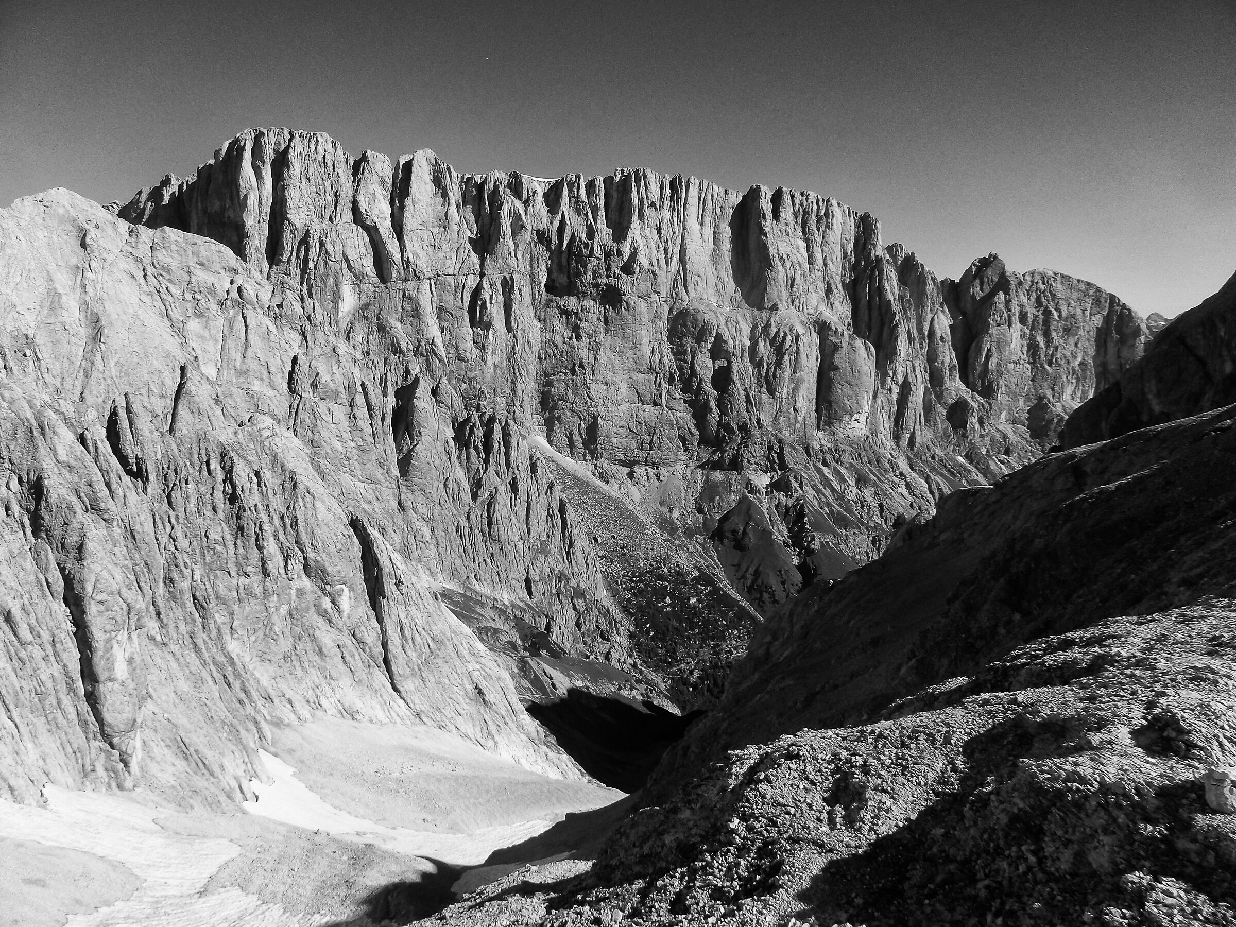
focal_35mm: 24
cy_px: 464
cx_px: 618
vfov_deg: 56.8
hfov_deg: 71.6
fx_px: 857
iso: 80
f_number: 4.5
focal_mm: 4
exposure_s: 1/500
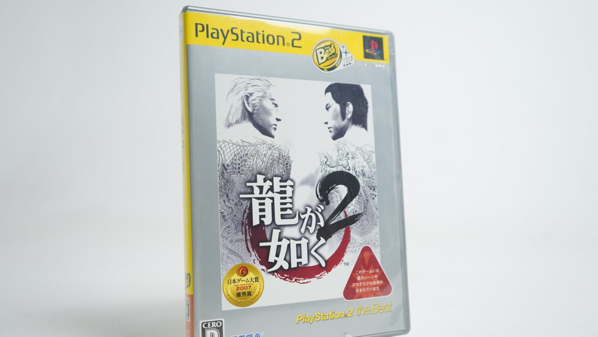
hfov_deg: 61.0
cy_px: 182
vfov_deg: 36.7
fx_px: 507
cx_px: 297
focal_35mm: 32
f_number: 5
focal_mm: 30
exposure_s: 1/30
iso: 250
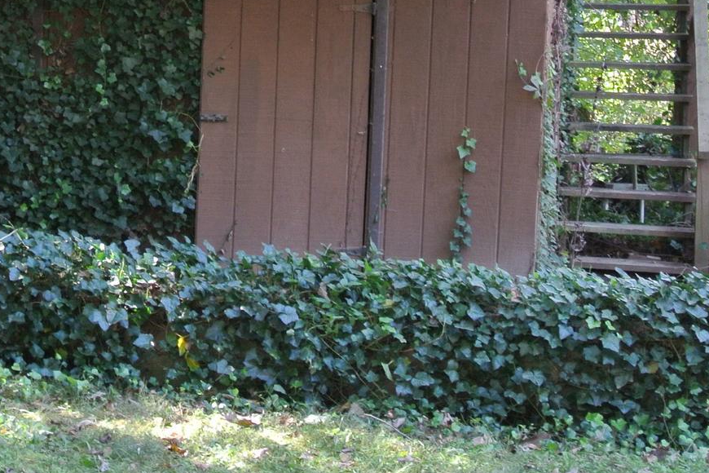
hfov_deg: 19.1
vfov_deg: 12.7
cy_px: -21
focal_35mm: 106
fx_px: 2087
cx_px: 124
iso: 400
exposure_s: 1/60
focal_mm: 16.9
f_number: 4.5
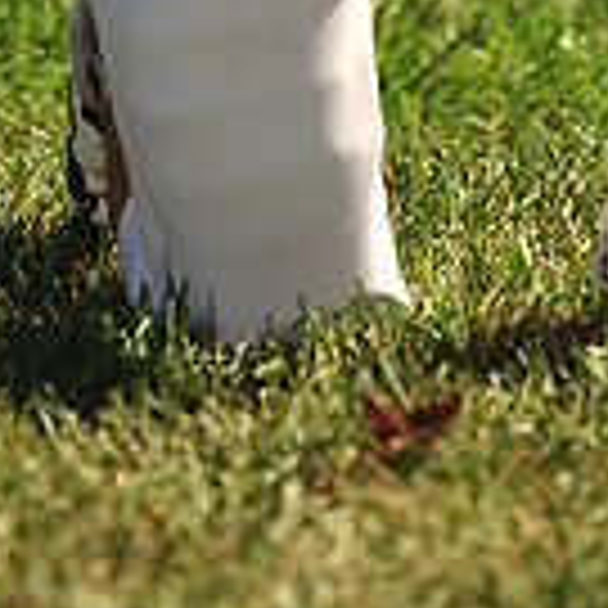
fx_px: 14526
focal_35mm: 731
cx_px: 302
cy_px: -622
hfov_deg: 2.4
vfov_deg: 2.4
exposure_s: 1/800
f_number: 4.5
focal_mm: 200
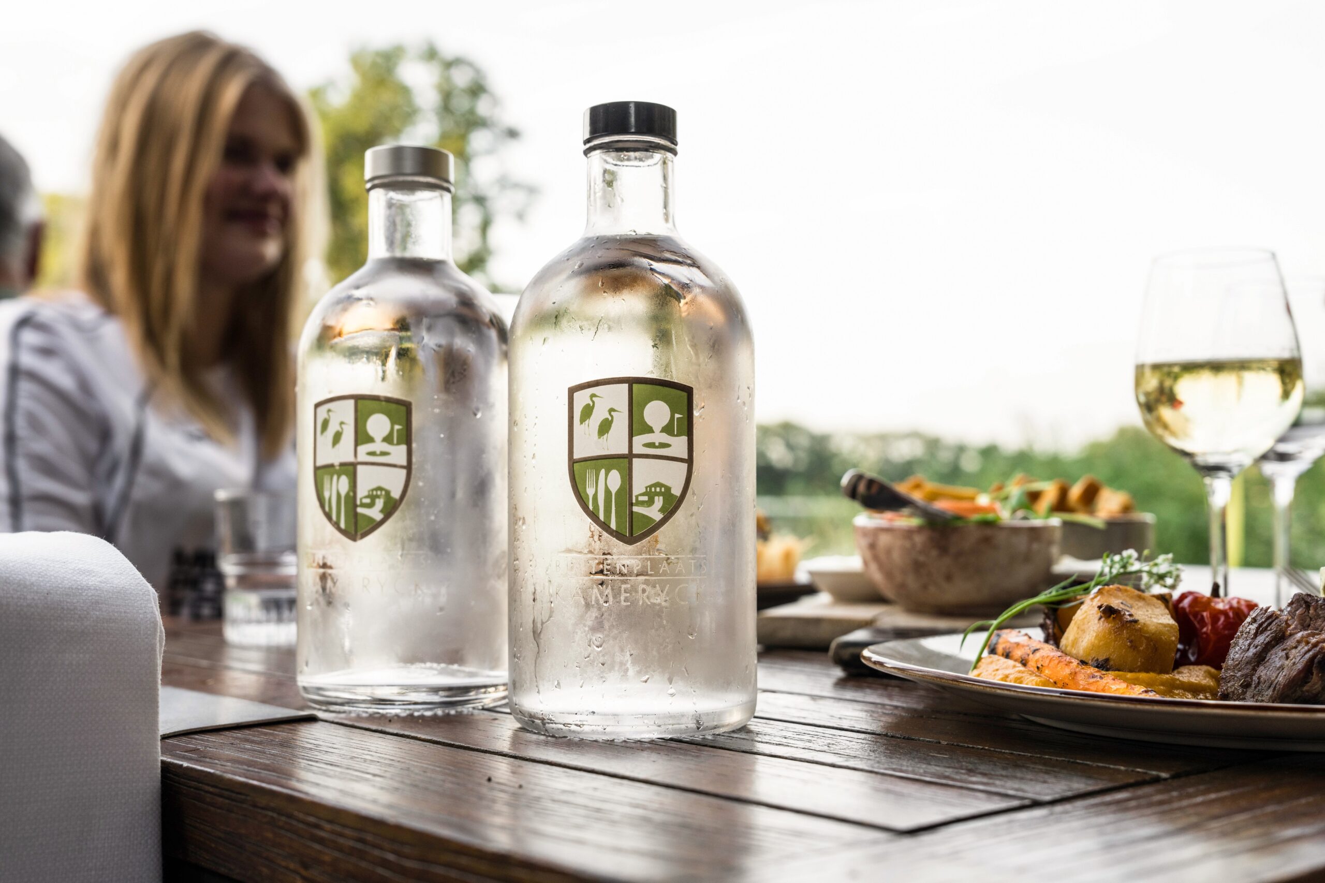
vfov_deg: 31.2
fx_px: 1582
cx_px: 662
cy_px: 442
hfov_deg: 45.4
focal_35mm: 43
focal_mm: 43
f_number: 5.6
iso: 400
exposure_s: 1/250
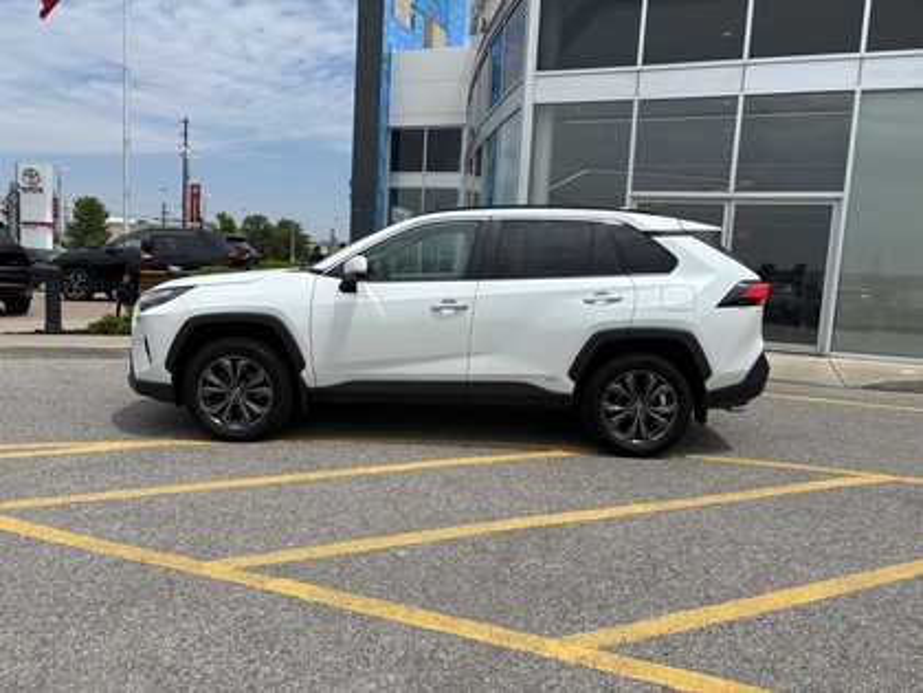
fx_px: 693
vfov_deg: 53.1
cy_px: 346
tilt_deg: -7.7
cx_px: 462
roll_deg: -3.8
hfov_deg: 67.3
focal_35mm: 26
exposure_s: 1/5952
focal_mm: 5.96
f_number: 1.6
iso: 50
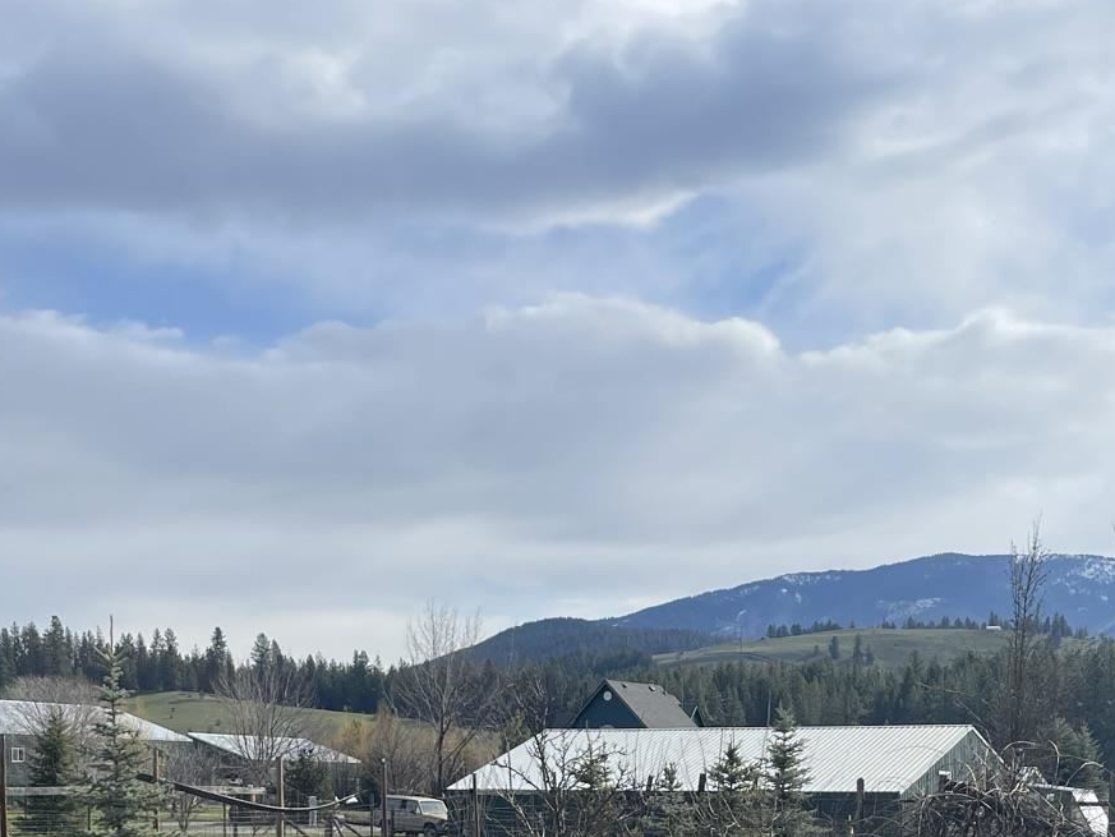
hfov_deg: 31.6
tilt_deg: -4.6
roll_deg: -0.5
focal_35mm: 61
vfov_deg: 22.6
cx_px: 659
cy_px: 923
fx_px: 1965
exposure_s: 1/4717
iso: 32
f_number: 1.6
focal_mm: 5.1
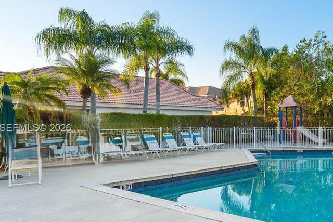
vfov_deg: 36.8
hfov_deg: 49.4
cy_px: 129
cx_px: 275
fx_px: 333
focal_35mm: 36
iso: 160
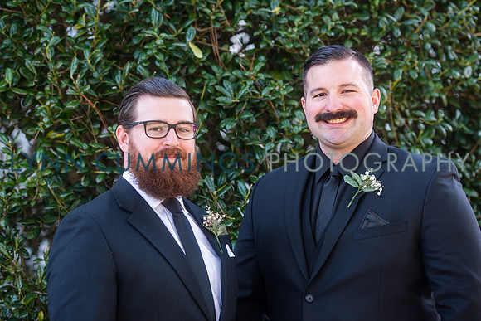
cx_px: 240
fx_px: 1403
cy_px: 160
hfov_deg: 19.5
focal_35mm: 105
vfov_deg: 13.0
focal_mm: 105
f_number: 3.5
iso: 160
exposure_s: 1/250
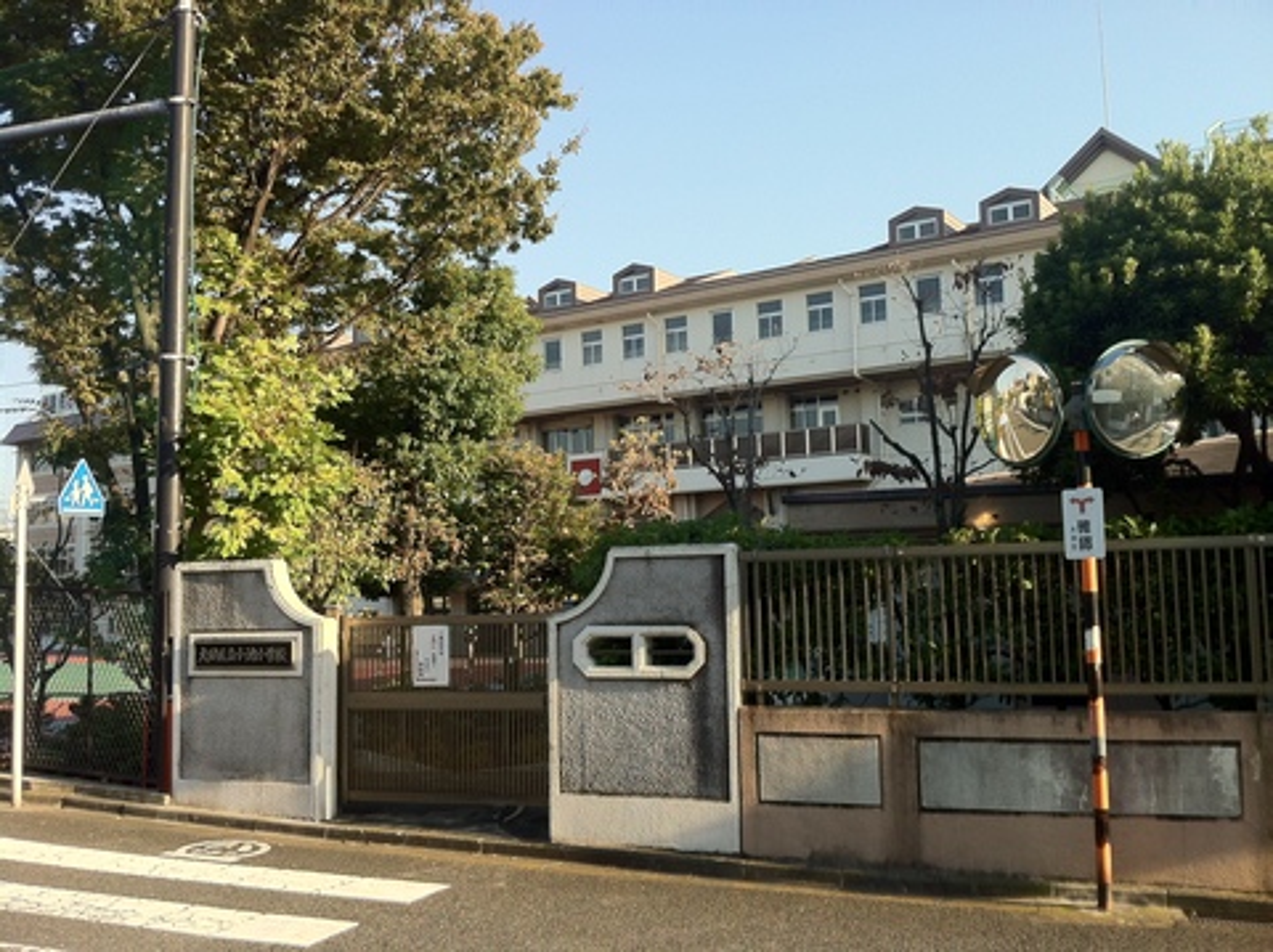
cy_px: 476
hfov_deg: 52.7
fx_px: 1286
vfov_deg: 40.6
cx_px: 636
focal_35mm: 35
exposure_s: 1/397
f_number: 2.8
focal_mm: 3.85
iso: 80
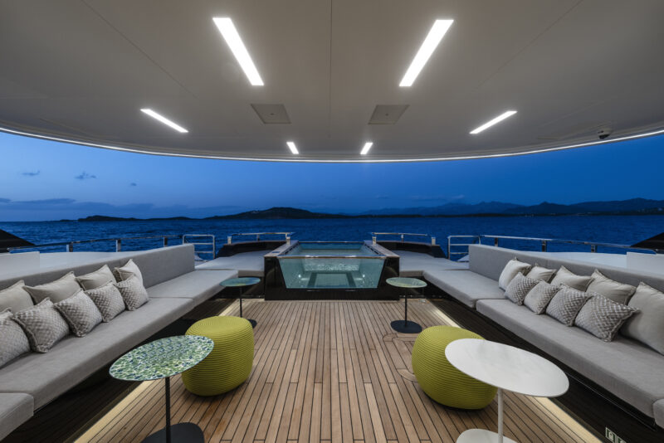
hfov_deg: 104.2
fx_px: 258
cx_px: 332
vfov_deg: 81.3
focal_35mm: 14
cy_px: 222
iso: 400
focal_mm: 14
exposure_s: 1/13
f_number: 8
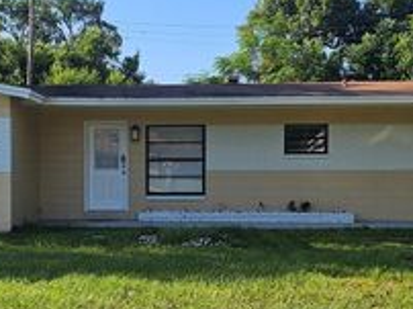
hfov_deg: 33.4
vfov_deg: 25.6
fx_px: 679
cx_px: 121
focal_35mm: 57
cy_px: 173
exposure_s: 1/475
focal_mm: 6.3
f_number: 1.7
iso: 10
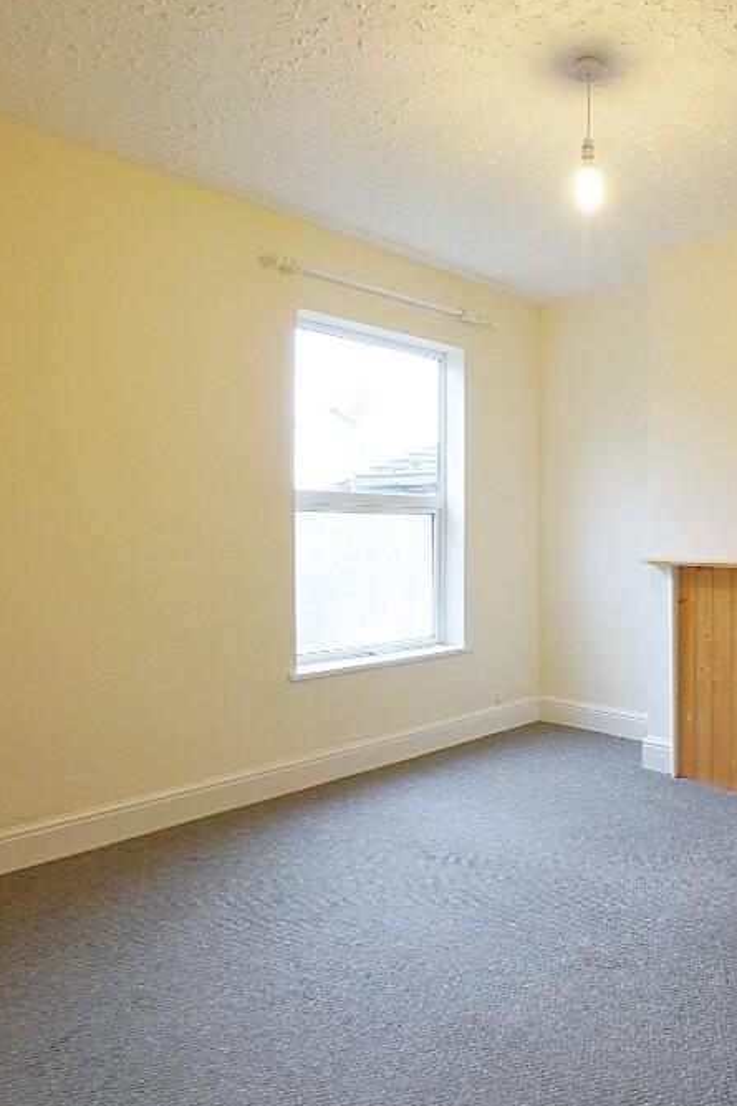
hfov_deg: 51.5
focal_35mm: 23
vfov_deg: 76.1
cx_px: 595
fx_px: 707
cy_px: 557
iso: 640
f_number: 18
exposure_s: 1/3
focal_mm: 10
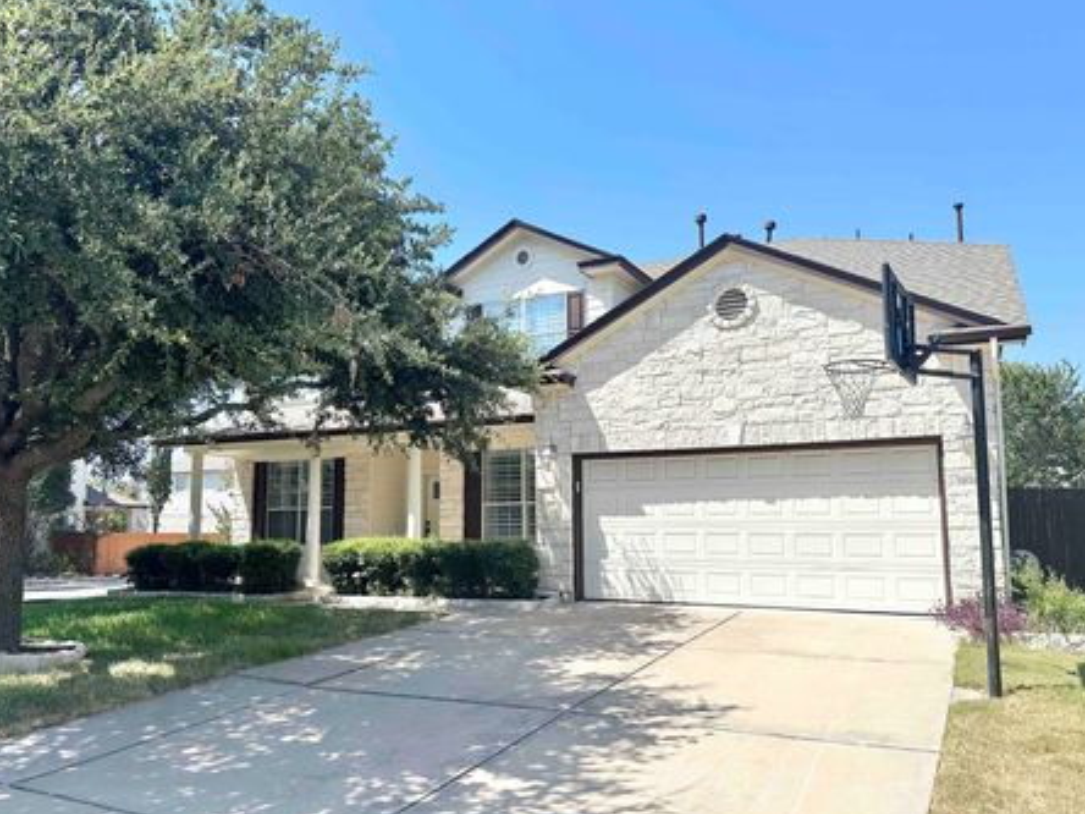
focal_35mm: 27
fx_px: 846
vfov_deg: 51.3
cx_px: 542
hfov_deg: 65.3
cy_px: 429
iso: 80
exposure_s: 1/4762
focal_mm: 6.86
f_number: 1.78
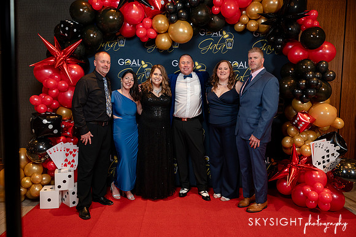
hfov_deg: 65.1
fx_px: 279
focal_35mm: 28
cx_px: 178
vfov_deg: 46.0
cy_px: 118
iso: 1250
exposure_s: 1/200
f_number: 4.5
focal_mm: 28
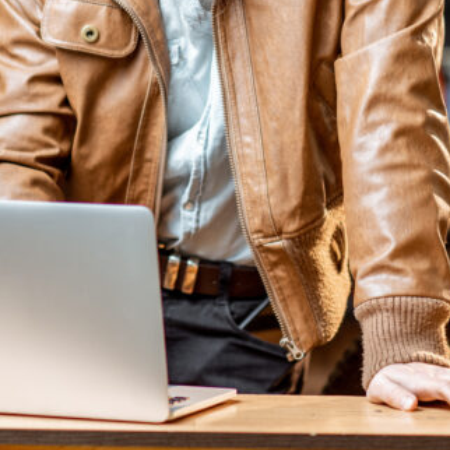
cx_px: 291
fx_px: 3383
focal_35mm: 230
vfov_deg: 7.6
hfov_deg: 7.6
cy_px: 24
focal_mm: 85
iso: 320
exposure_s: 1/200
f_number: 2.2
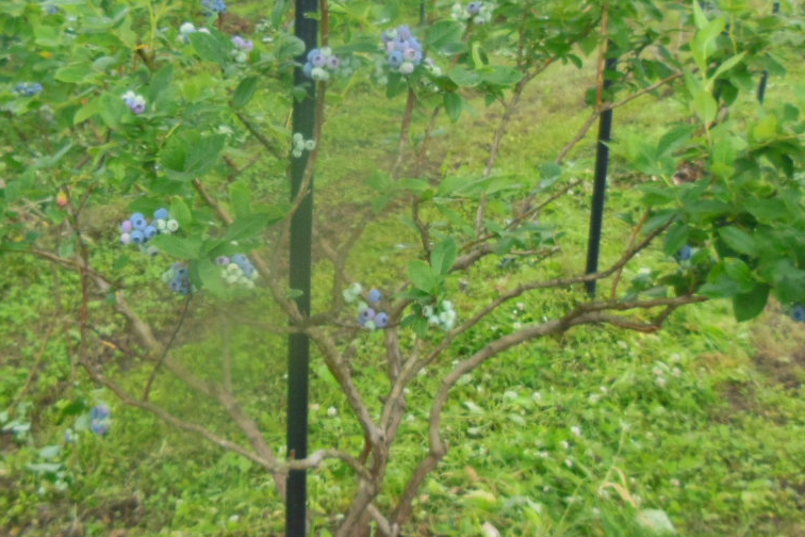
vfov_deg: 24.6
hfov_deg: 35.8
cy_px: 228
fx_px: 1230
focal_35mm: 55
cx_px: 260
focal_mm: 4.5
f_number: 3.5
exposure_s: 1/125
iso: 125
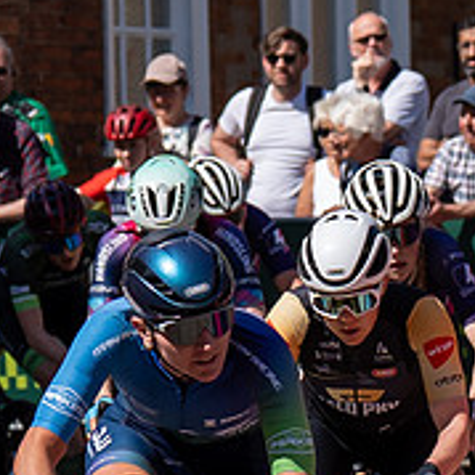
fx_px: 9268
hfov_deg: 2.9
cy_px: 7
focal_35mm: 597
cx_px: 278
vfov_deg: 2.9
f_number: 4
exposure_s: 1/1250
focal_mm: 70
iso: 100
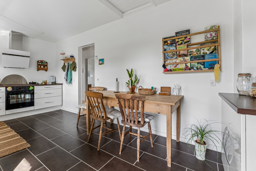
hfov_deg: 95.0
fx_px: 117
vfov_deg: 72.1
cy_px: 86
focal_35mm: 16
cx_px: 128
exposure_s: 1/50
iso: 400
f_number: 8
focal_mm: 11
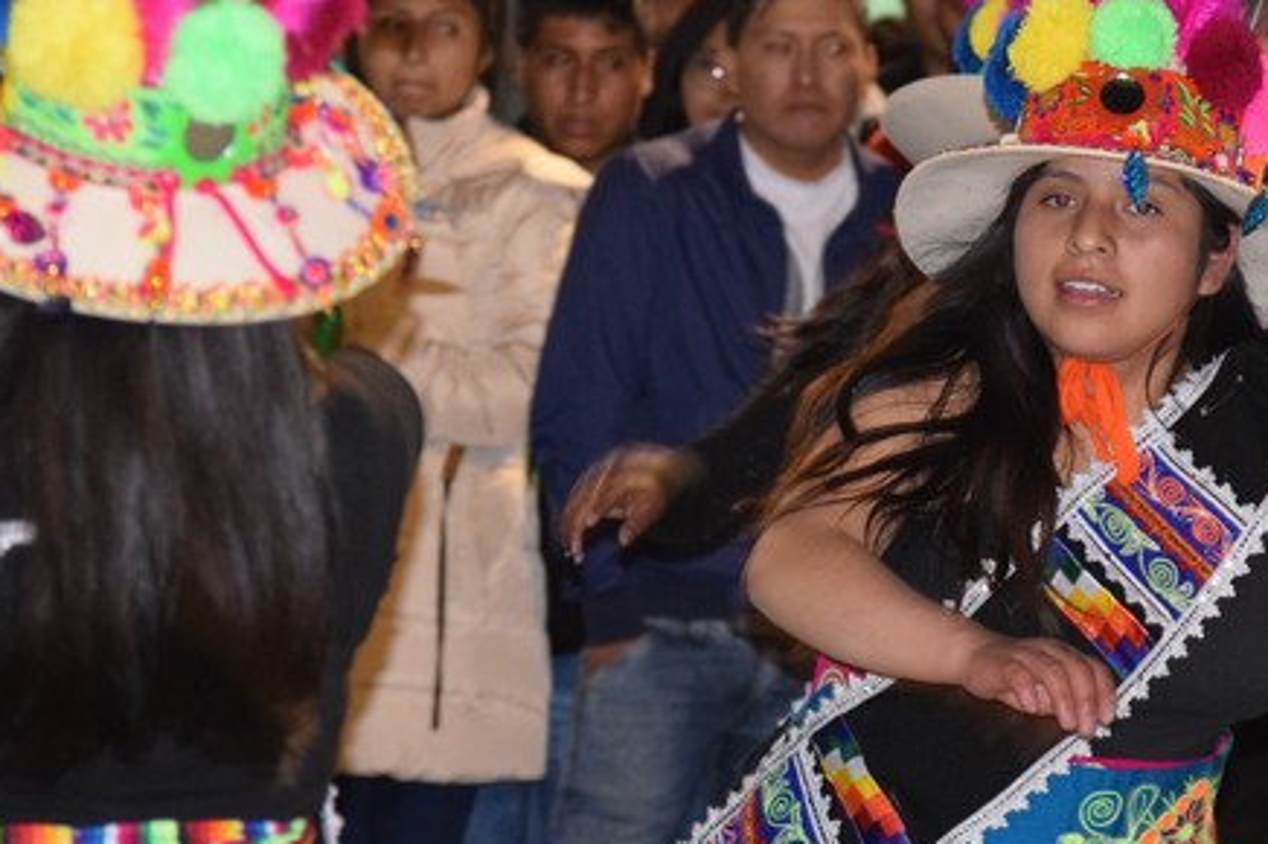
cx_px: 846
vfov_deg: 5.6
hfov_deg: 8.5
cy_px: 349
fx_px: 8552
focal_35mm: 243
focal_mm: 98
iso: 3200
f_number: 4.5
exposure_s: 1/60
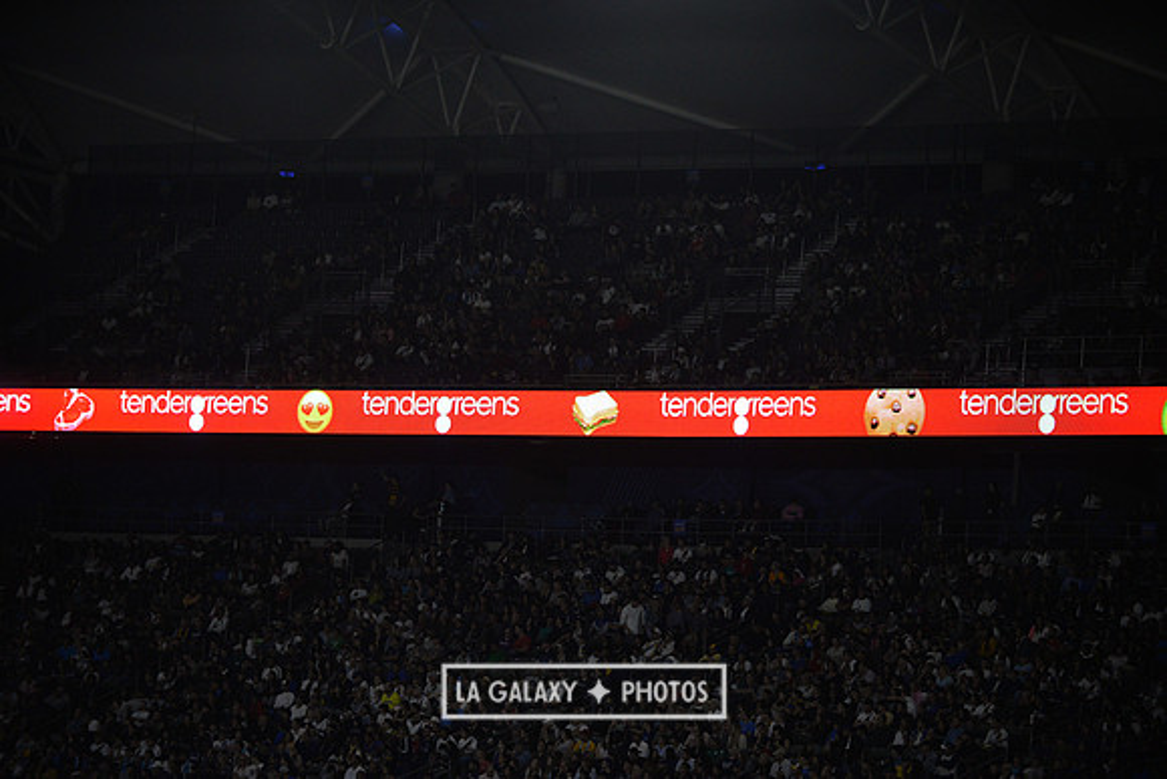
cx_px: 584
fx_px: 5674
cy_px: 390
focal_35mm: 175
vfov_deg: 7.9
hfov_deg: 11.7
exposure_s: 1/3200
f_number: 2.8
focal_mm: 175
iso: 1600
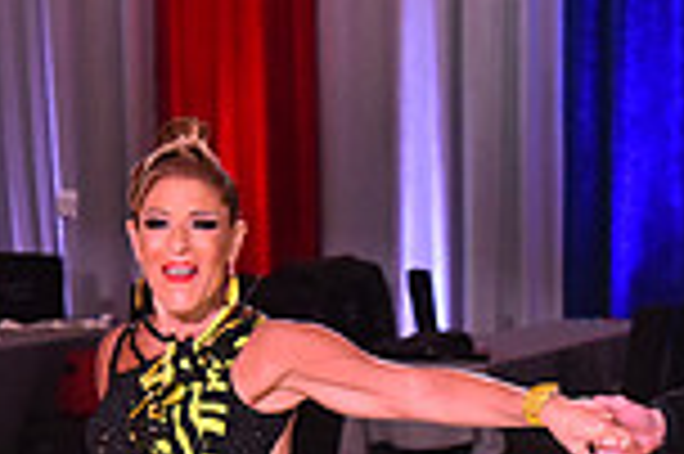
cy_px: 645
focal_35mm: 252
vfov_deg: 5.4
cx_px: 531
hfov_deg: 8.2
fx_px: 4783
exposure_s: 1/320
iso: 2500
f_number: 5.6
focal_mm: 66
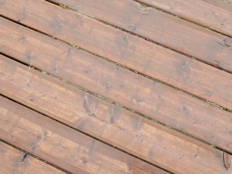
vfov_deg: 30.8
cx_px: 130
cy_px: 71
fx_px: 315
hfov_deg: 40.3
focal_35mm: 47
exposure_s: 1/400
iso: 400
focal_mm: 15
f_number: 3.2
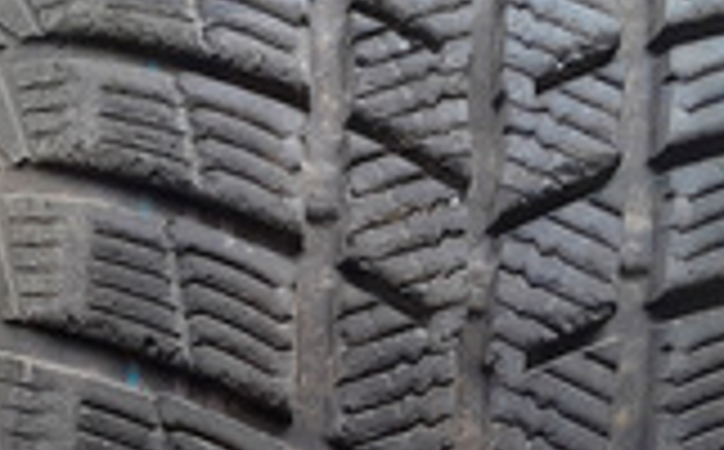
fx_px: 2029
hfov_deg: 19.2
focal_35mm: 103
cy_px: 342
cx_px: -121
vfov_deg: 12.6
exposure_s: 1/50
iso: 40
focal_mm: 3.98
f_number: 1.8
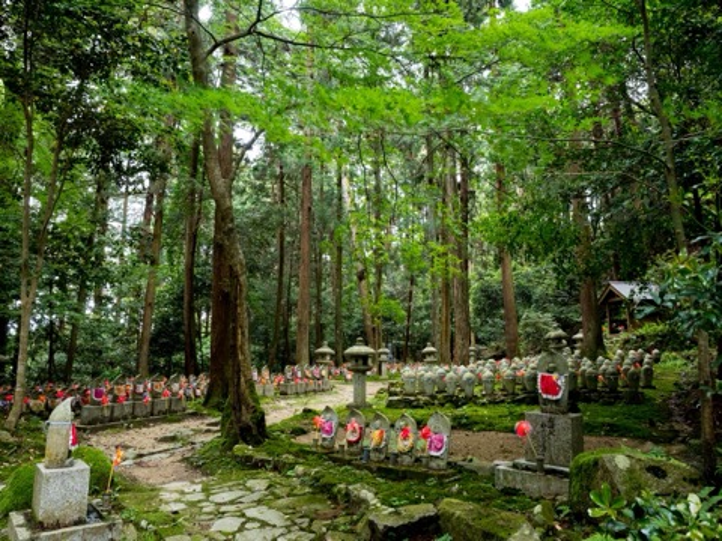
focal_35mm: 24
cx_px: 361
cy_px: 270
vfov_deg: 56.8
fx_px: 501
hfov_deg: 71.6
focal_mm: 12
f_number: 5
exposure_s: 1/20
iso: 640
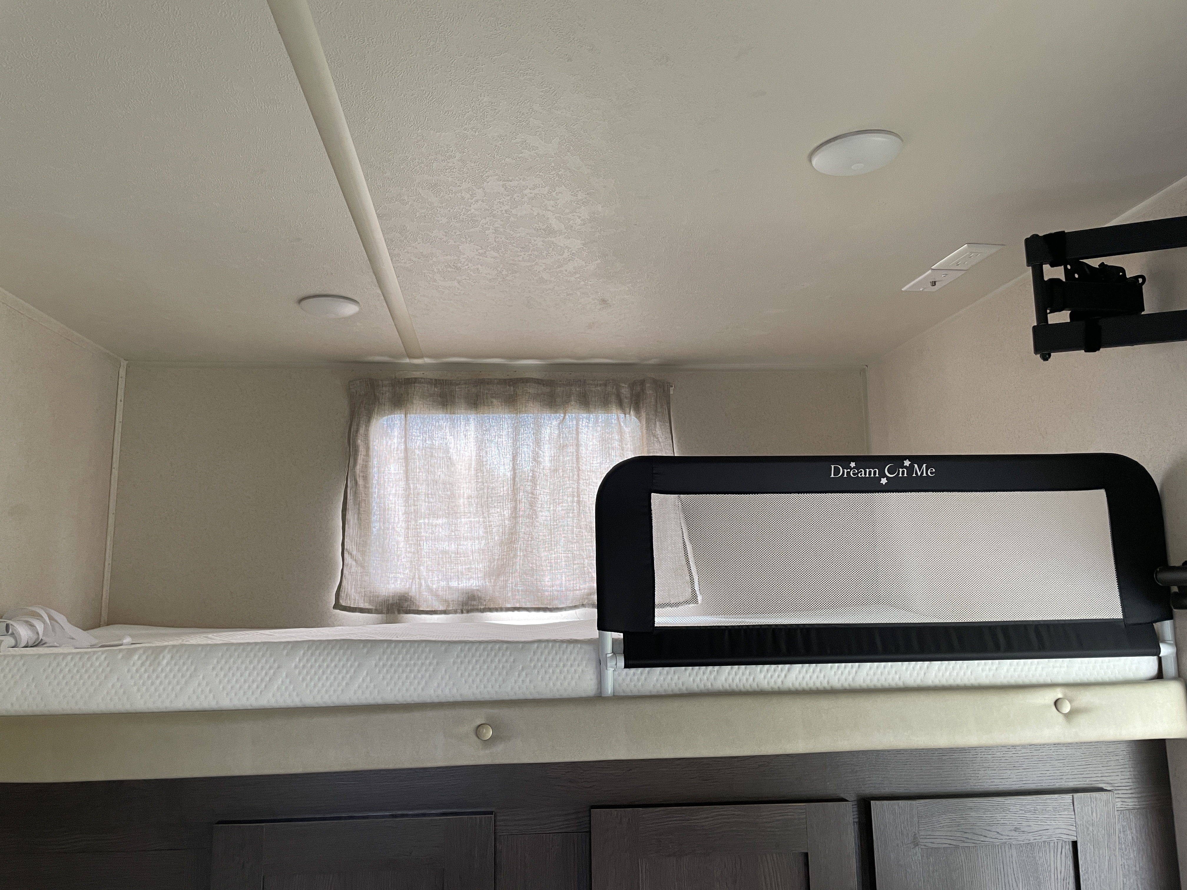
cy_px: 445
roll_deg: -0.1
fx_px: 892
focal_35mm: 26
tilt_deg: +11.6
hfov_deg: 67.3
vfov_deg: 53.1
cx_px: 594
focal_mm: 4.2
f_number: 1.6
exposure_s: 1/94
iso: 125
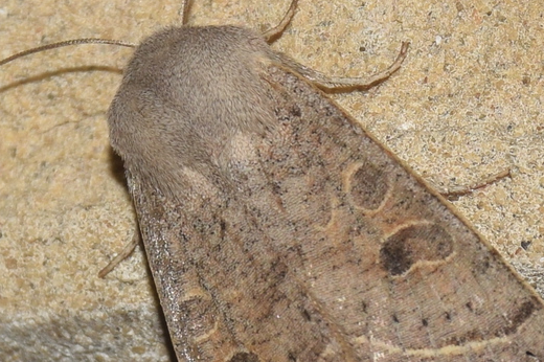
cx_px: 242
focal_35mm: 388
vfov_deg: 3.5
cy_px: 275
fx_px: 5859
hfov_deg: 5.3
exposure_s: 1/160
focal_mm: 140
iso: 100
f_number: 13
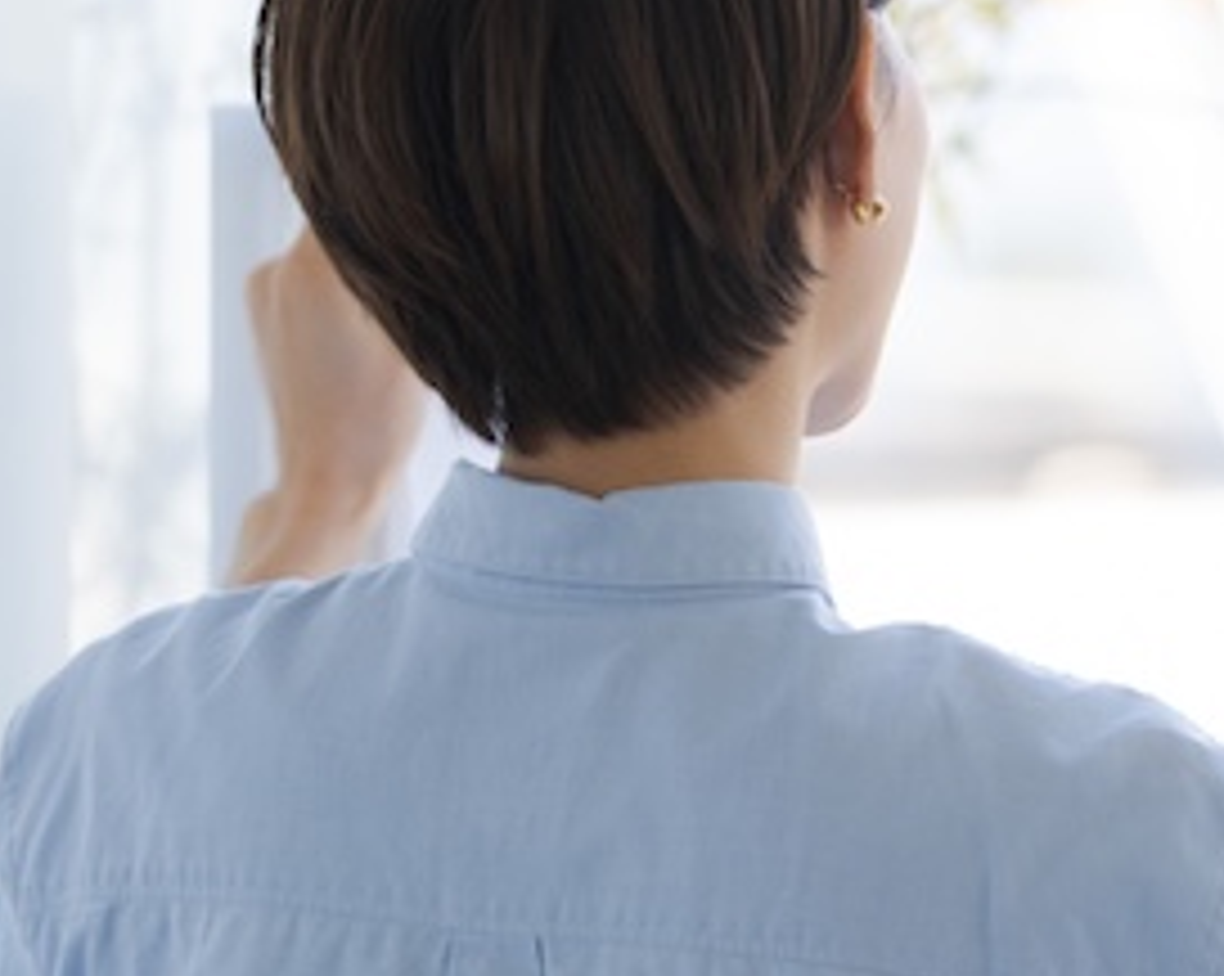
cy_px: 490
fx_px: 14583
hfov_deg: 4.8
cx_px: 1251
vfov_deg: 3.8
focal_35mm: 403
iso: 125
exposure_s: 1/125
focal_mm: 135
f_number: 3.5
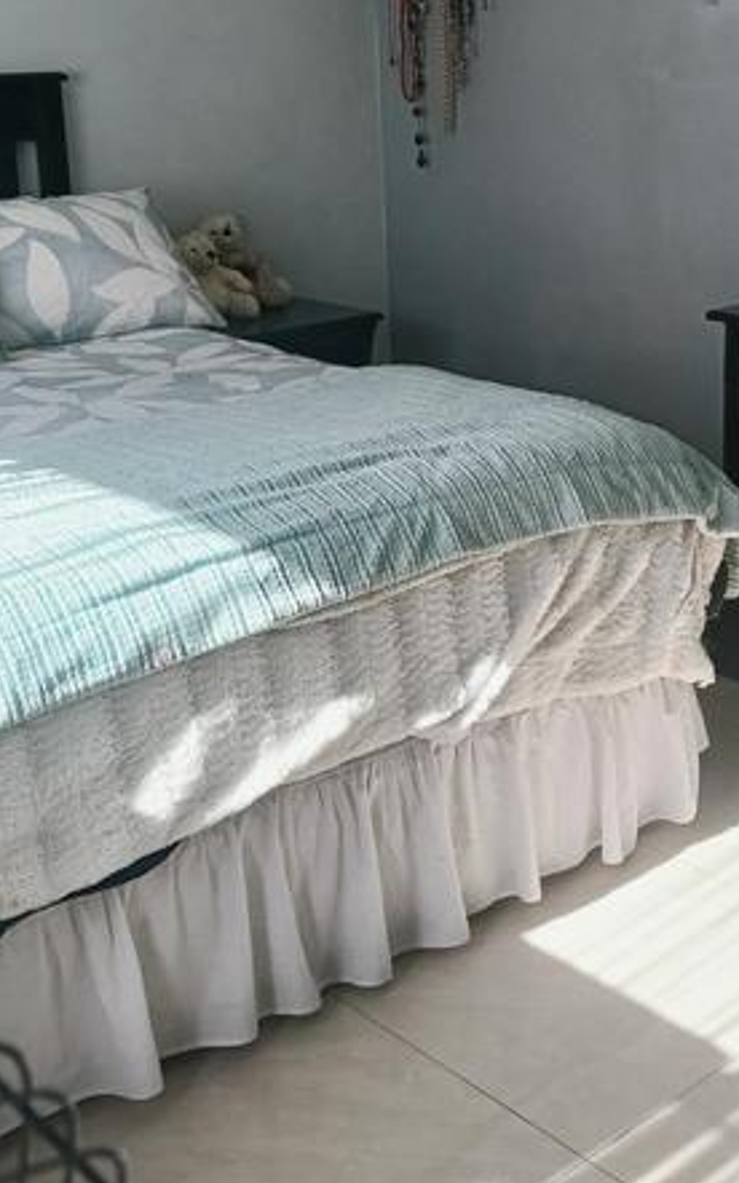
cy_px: 335
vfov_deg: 40.9
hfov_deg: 26.2
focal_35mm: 48
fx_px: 1548
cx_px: 627
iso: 160
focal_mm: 4.7
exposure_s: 1/99.9
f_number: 1.7
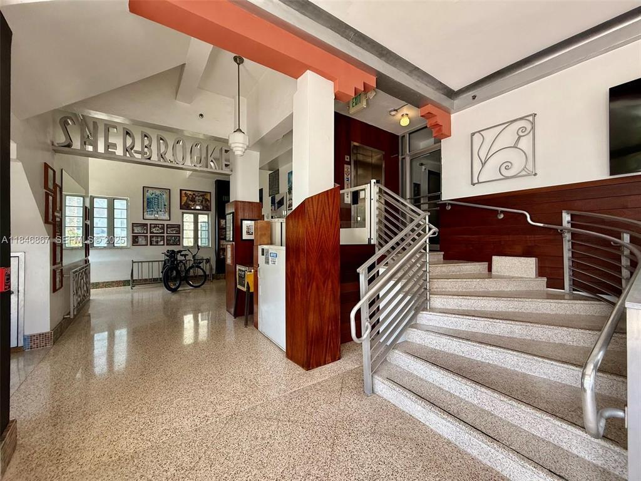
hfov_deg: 102.1
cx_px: 320
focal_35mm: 14
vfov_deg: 85.7
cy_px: 240
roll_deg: +0.7
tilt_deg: +0.1
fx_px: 259
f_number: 2.2
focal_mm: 2.22
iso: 125
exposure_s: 1/99
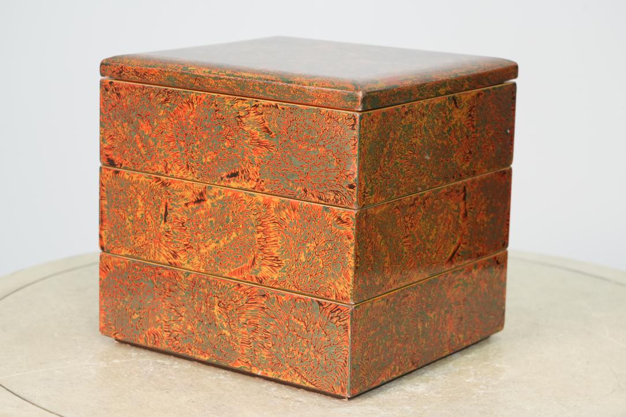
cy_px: 208
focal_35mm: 94
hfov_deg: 21.7
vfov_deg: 14.6
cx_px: 313
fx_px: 1635
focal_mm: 94
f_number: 10
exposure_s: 1/20
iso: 2000
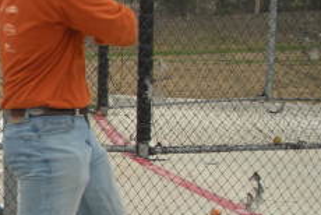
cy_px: 165
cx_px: -94
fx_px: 929
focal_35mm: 104
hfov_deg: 18.3
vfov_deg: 13.2
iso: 88
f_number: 3.5
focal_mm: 6.3
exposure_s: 1/144
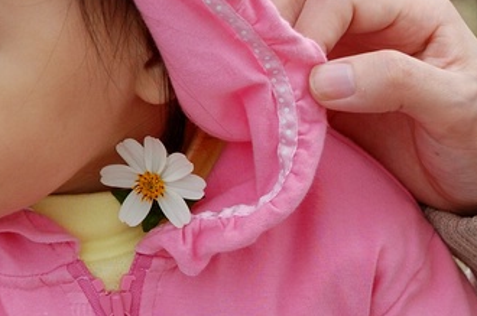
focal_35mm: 233
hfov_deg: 8.8
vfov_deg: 5.9
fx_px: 3083
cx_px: -56
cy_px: 106
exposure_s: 1/250
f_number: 5.6
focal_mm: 50
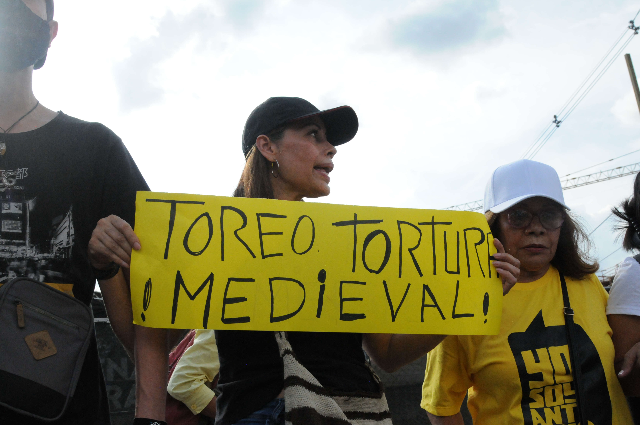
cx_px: 320
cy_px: 212
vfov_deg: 36.8
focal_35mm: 36
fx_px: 639
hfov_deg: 53.2
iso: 2000
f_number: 9
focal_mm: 24
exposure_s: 1/3200
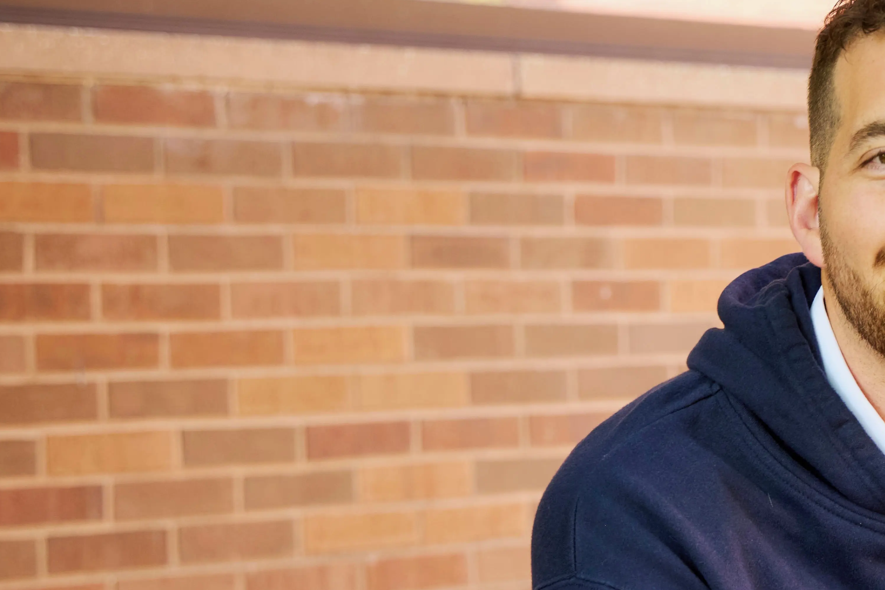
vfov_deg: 11.8
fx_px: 2827
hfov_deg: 17.3
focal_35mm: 115
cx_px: 908
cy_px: 568
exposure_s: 1/160
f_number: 3.2
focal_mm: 42
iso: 400
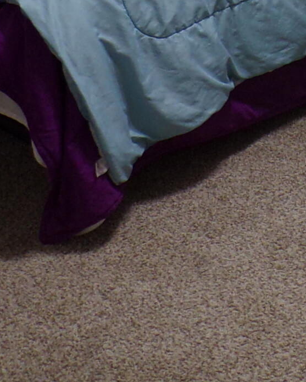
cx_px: 429
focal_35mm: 101
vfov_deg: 17.1
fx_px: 1143
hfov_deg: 14.4
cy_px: -202
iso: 140
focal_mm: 4.3
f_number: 3
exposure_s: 1/34
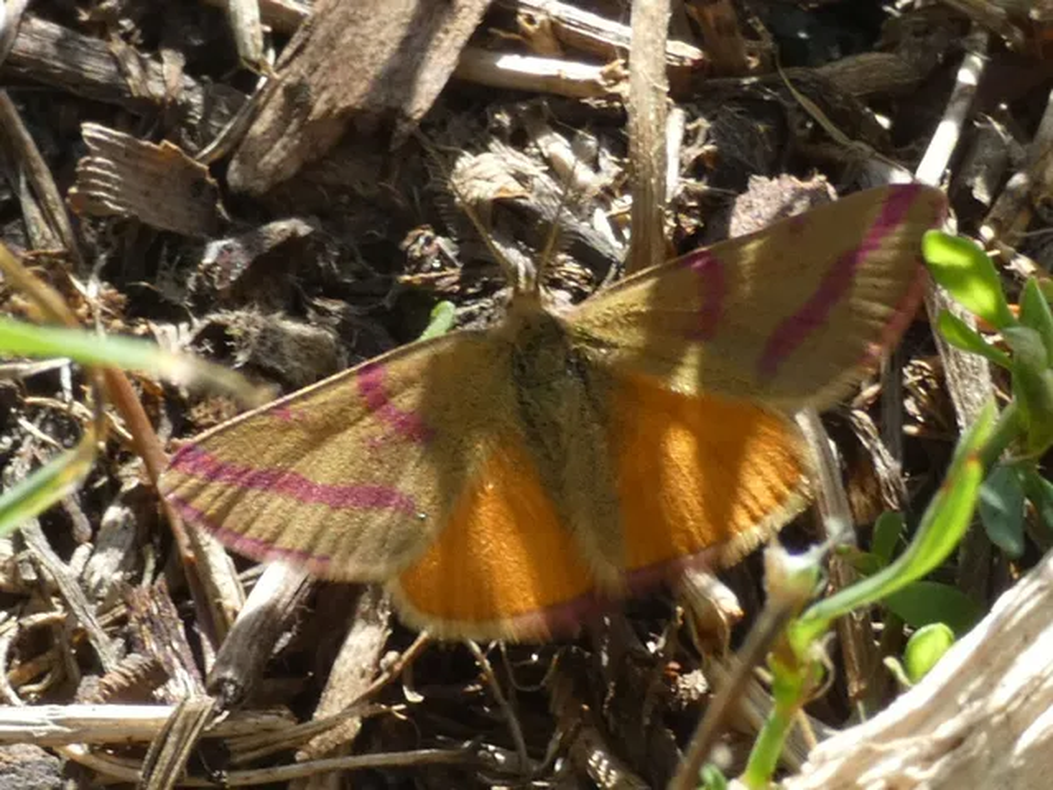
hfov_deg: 14.6
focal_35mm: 135
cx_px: 526
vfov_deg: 11.0
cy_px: 395
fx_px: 4107
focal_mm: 24.2
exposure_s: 1/80
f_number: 5.3
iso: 125
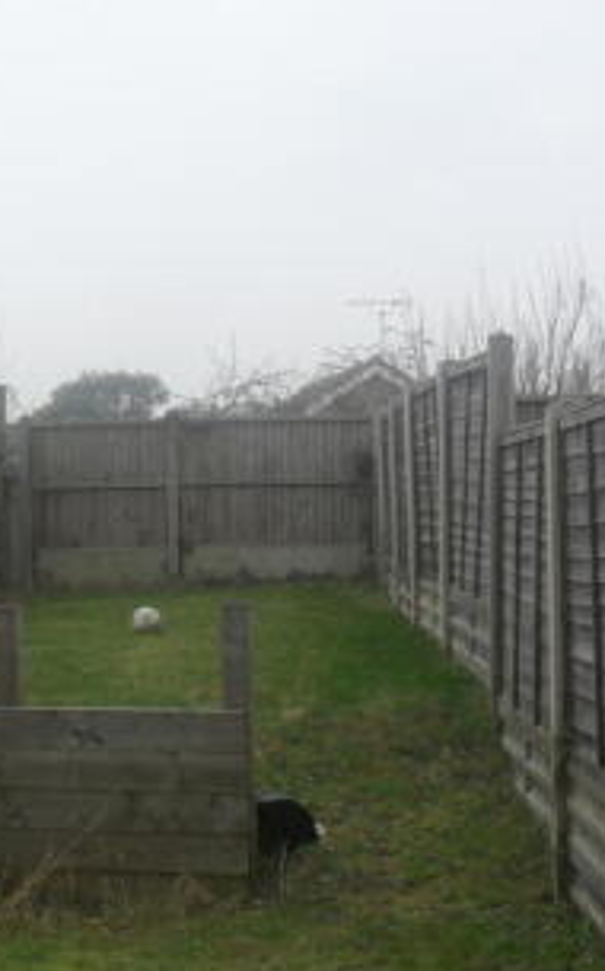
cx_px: 247
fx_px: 1877
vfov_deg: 29.0
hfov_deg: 18.3
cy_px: 556
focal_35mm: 71
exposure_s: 1/180
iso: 100
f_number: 3.2
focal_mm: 6.3
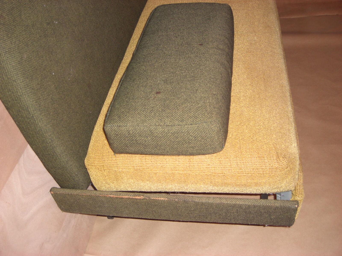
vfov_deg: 37.7
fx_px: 375
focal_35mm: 38
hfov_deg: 49.0
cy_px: 128
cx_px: 171
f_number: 2.8
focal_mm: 7.9
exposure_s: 1/60
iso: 200
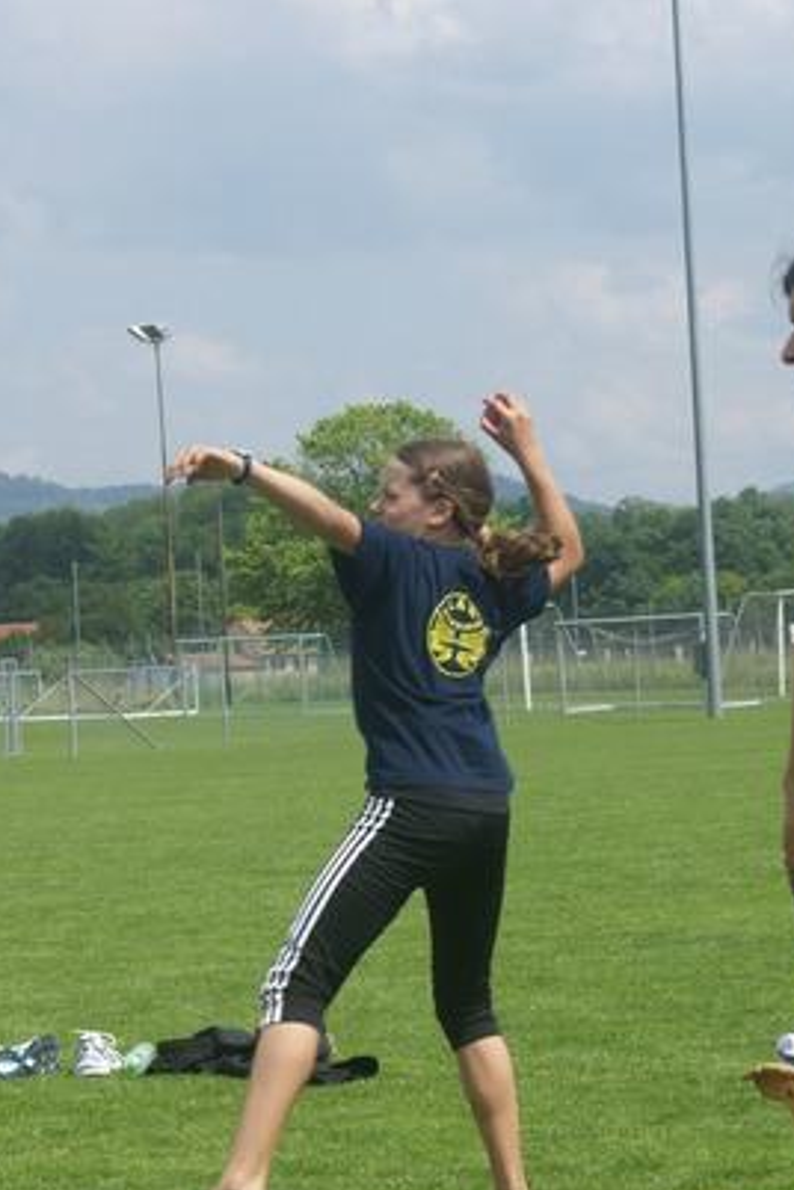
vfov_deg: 16.9
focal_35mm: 121
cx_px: 471
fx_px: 4003
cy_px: 648
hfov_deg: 11.3
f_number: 8
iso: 100
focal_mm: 60
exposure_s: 1/400
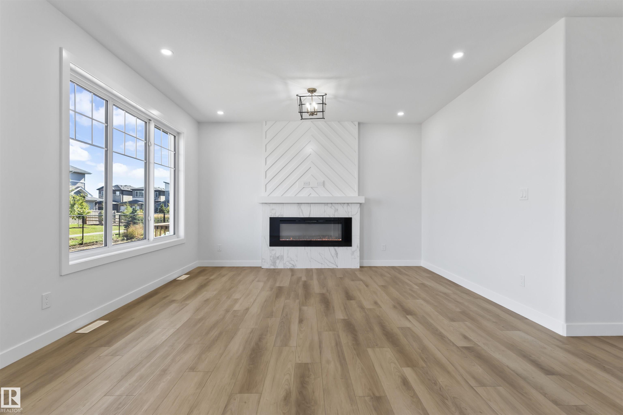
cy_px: 208
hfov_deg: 93.3
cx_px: 312
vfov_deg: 70.4
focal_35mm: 17
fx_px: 294
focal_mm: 17
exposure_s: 1/6
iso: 250
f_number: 9
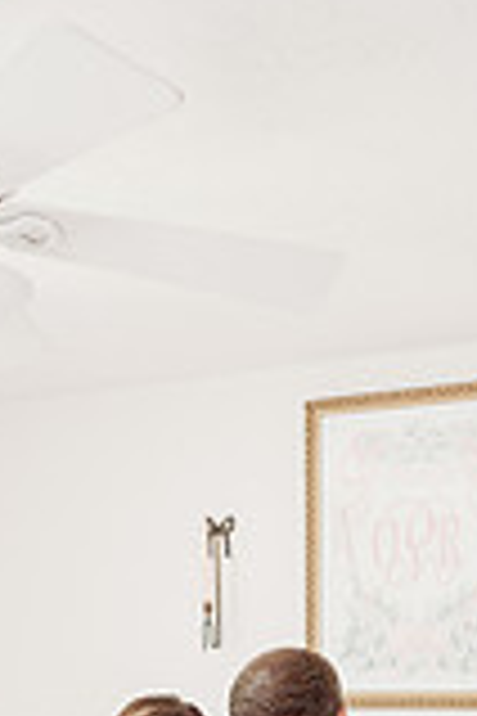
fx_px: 1351
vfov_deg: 27.0
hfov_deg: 20.0
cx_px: 284
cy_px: 802
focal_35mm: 68
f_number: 2.8
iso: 1600
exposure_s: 1/200
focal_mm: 24
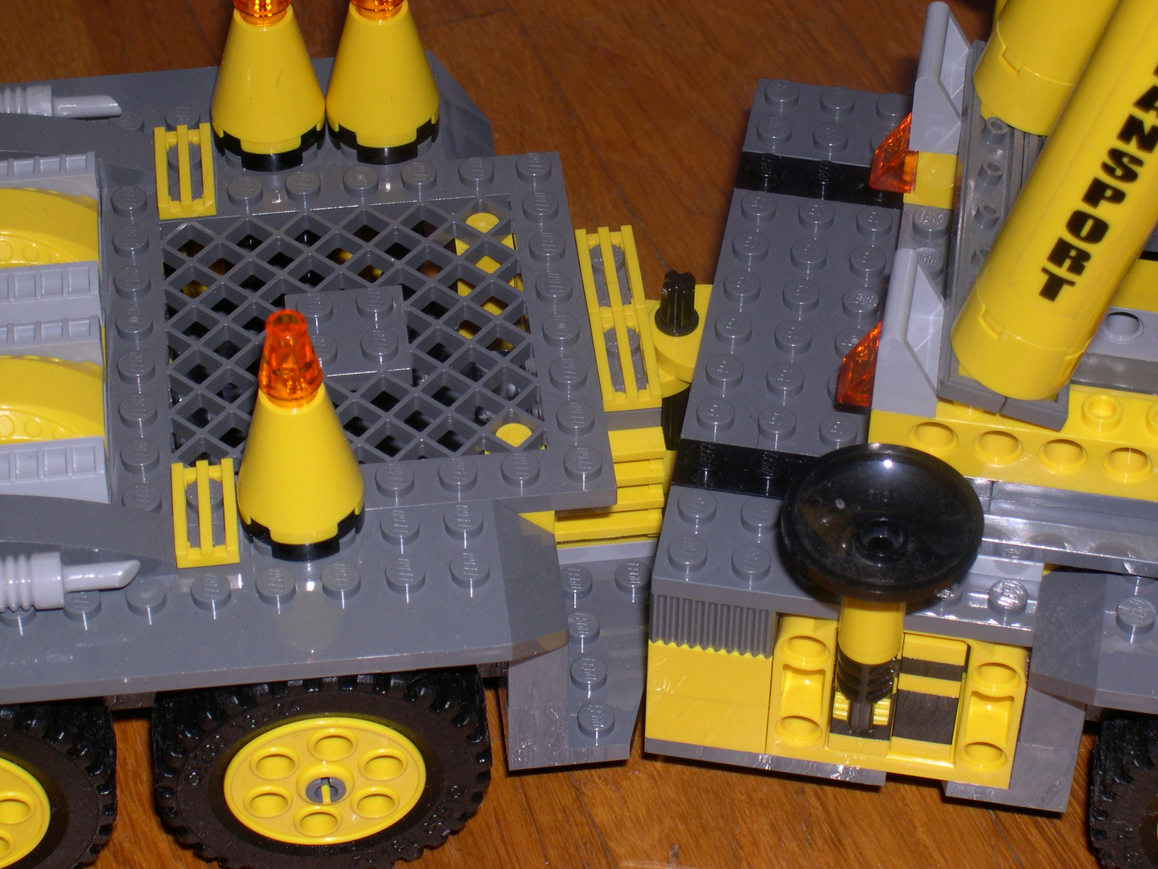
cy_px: 434
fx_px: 3814
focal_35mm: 114
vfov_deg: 13.0
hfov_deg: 17.3
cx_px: 579
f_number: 13.4
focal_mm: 24
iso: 108
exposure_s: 1/60
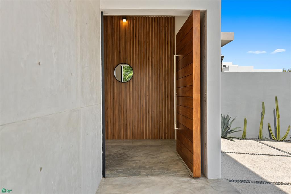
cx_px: 146
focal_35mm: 30
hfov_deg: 61.9
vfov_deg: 43.6
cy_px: 97
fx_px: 243
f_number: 9
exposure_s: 1/125
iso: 640
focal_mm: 30
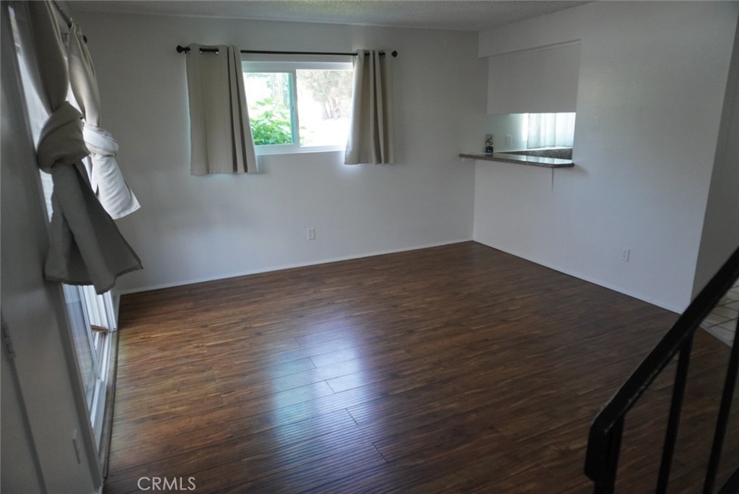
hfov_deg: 73.7
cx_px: 370
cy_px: 247
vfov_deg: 53.2
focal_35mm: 24
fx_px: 493
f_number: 4
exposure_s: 1/160
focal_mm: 16
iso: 1250
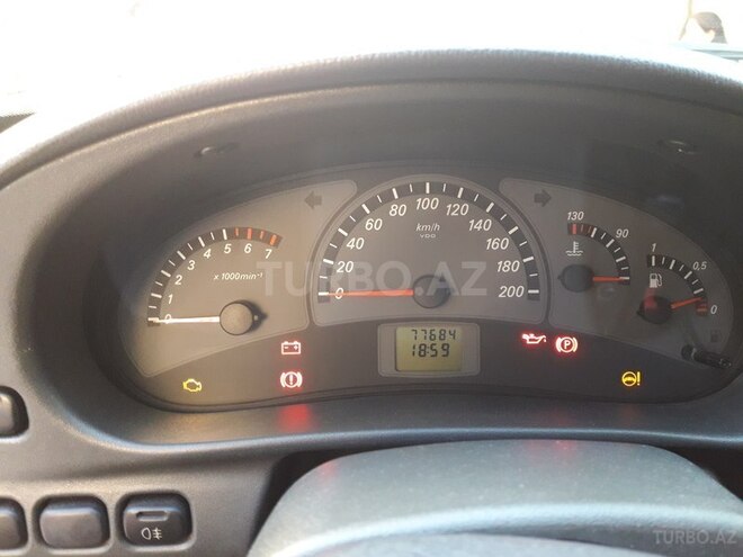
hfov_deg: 63.4
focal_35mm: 28
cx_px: 372
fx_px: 601
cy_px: 278
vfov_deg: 49.7
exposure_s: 1/17
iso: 250
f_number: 1.9
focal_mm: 3.7
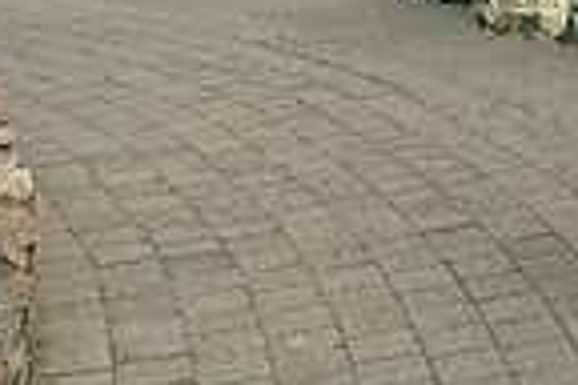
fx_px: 1557
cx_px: 1044
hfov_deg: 17.2
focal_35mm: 97
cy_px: -339
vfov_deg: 12.7
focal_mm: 24
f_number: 3.5
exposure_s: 1/500
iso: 125
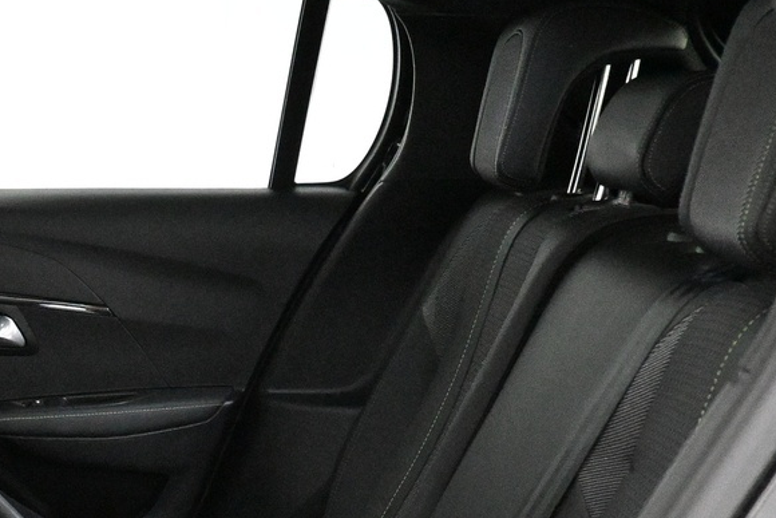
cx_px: 76
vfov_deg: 19.5
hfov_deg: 28.9
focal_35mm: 67
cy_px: 558
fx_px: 1444
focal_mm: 16
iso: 10000
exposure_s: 1/60
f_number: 3.5
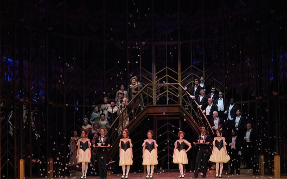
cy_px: 95
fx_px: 728
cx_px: 144
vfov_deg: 14.1
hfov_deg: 22.3
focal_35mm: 93
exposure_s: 1/400
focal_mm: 90
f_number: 16
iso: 12800
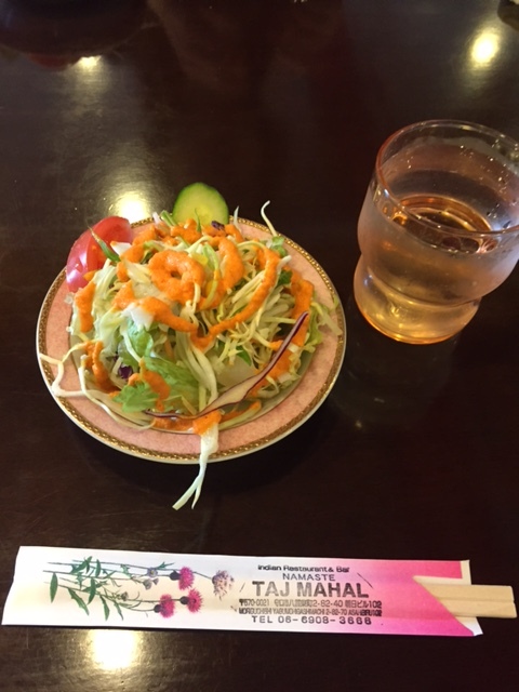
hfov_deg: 48.2
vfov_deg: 61.7
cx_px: 260
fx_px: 580
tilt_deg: -52.8
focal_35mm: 29
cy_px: 346
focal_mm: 4.15
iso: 200
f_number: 2.2
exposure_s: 1/30
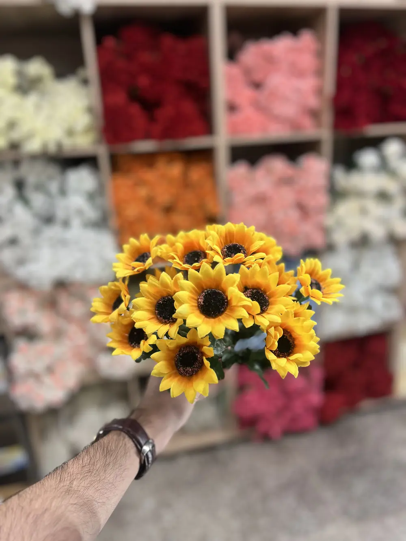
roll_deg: +3.3
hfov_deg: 53.1
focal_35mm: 26
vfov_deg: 67.3
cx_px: 203
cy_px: 270
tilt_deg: -18.3
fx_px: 407
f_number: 1.5
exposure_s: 1/100
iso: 40
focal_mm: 5.7
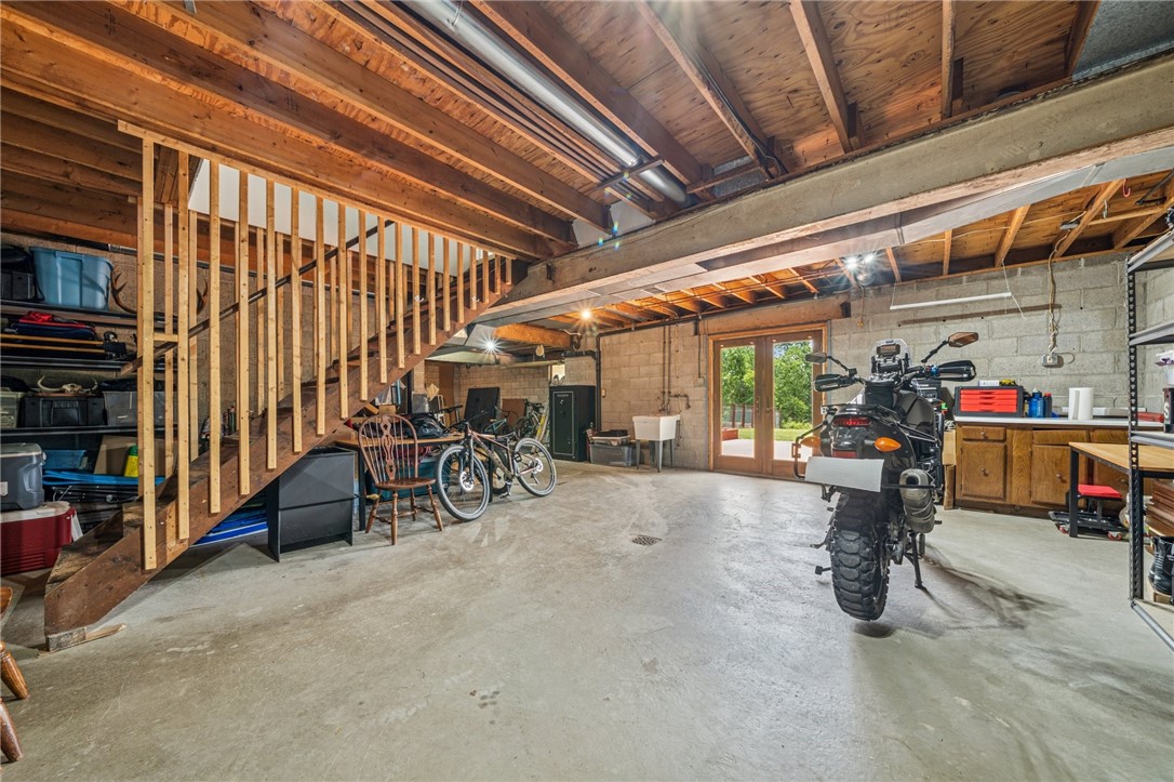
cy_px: 391
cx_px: 587
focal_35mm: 12
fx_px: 391
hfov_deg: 112.6
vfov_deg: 89.9
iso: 100
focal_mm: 12
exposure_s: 1/2
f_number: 11
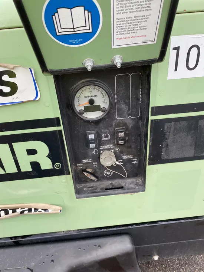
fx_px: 204
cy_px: 136
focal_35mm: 26
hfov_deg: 53.1
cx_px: 102
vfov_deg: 67.3
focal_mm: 4.25
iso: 40
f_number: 1.8
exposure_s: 1/122
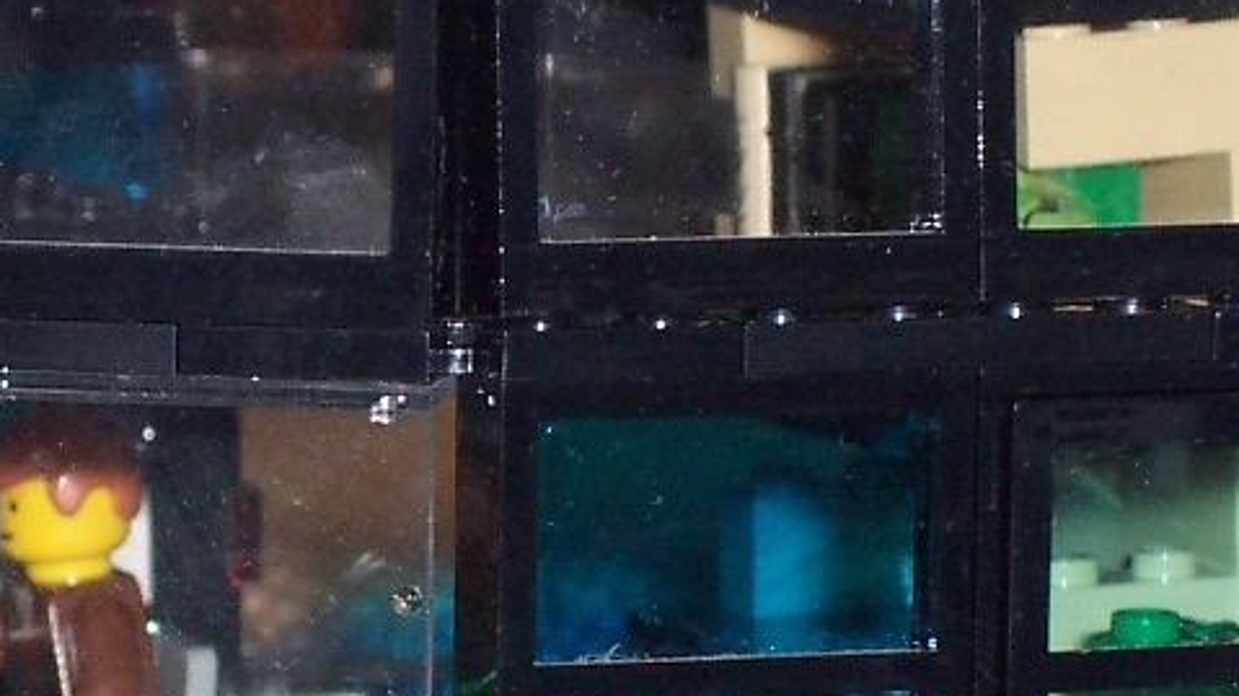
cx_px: 181
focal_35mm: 303
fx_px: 9951
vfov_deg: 4.0
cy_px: 510
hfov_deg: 7.1
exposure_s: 1/90
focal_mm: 16.8
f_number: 4.8
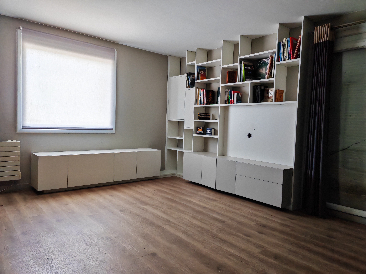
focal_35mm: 25
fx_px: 264
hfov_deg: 69.4
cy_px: 137
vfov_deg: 54.9
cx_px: 183
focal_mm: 5.3
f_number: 2.4
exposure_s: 1/100
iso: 250
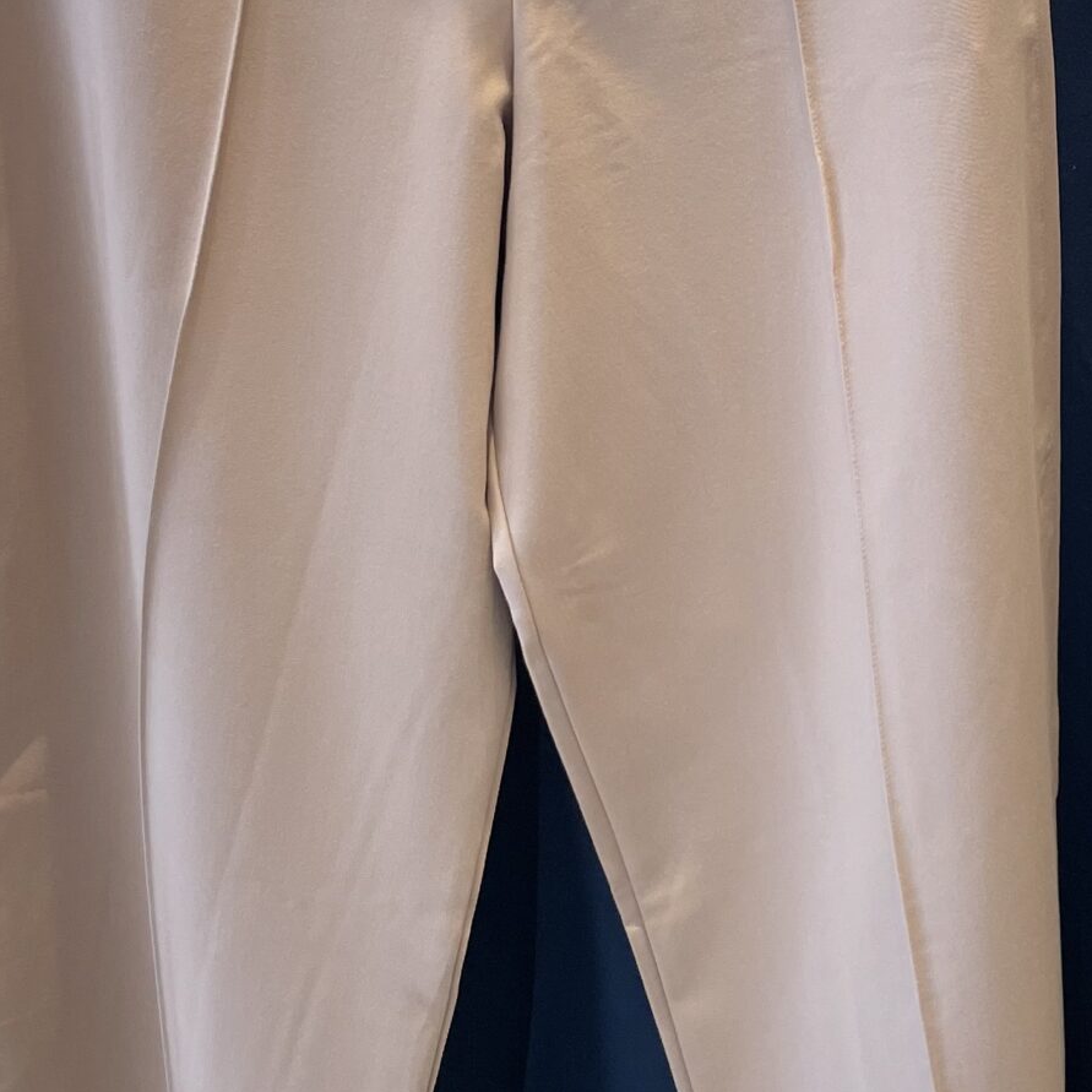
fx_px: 2356
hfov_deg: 25.6
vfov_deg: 25.1
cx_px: 900
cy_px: 58
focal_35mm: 66
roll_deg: -0.3
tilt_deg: -13.5
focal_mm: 4.2
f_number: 1.6
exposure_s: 1/120
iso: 80
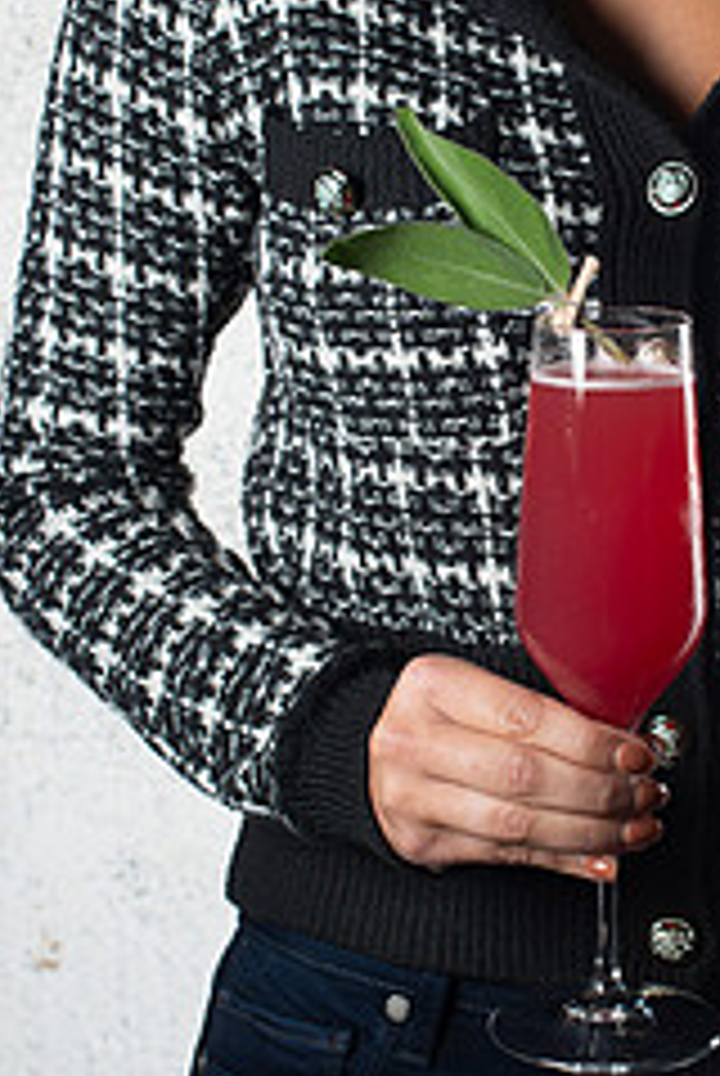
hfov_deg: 14.5
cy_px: 405
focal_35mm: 94
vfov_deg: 21.6
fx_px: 2812
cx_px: 598
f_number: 5.6
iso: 200
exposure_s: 1/200
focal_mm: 50
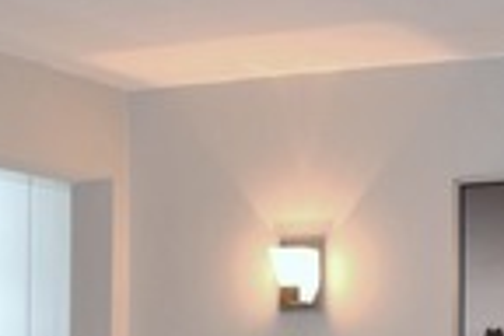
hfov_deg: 16.9
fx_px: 1680
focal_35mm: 120
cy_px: 467
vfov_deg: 11.1
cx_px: 416
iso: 800
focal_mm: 18
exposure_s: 1/80
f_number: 4.5
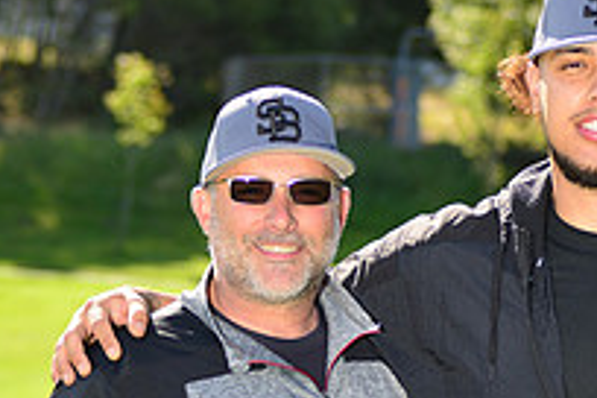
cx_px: 538
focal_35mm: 227
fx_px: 3764
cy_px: 496
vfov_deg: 6.0
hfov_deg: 9.0
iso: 100
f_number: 5
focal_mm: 80
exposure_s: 1/250
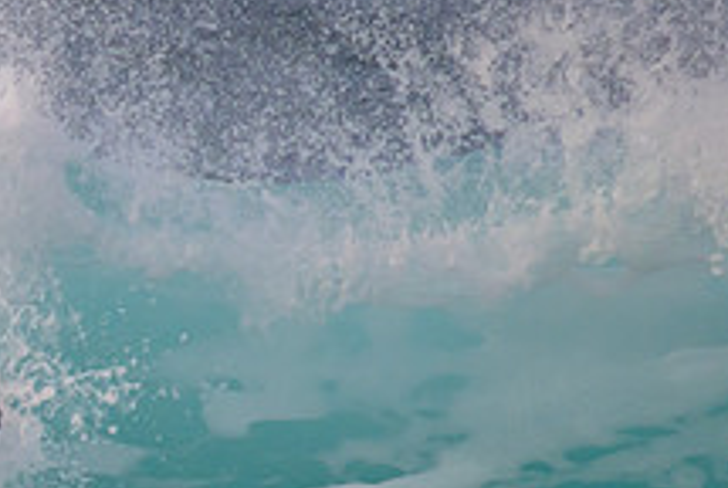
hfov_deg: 0.7
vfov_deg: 0.5
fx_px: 59959
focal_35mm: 2961
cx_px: -421
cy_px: 575
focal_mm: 800
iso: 1000
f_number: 11
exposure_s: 1/2000
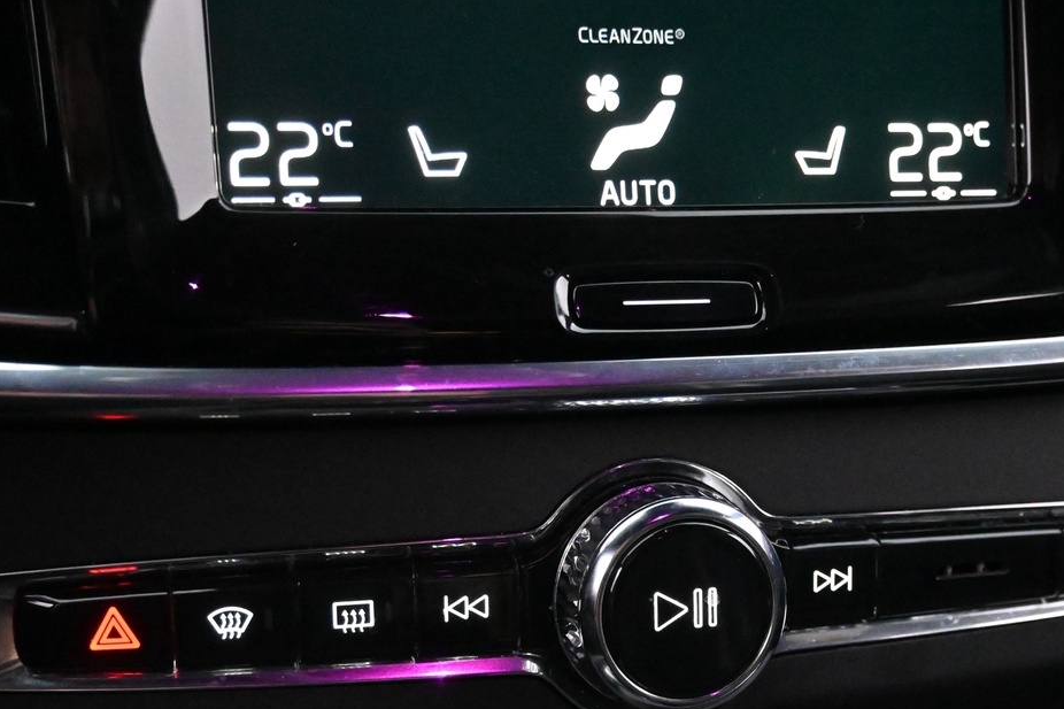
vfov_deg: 23.7
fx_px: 1668
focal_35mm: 56
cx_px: 558
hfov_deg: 35.4
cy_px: 545
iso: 10000
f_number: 4
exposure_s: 1/30
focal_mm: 21.5
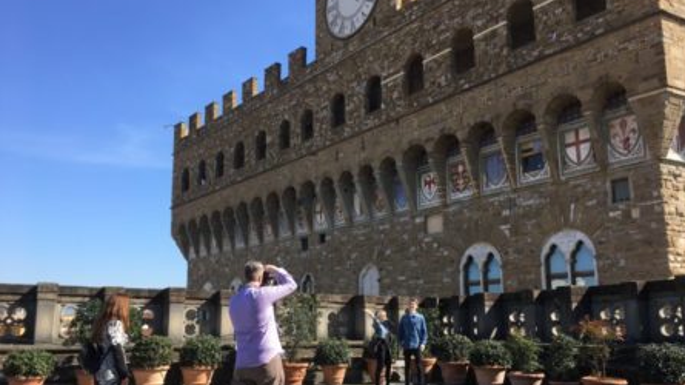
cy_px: 236
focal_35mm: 32
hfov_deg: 61.0
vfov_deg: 36.5
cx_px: 345
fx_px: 581
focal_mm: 4.15
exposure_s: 1/646
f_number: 2.2
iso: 25
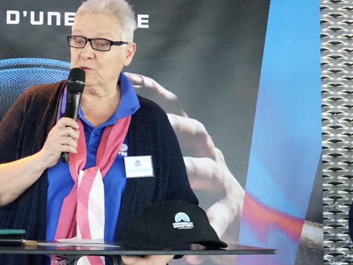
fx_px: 1336
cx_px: 44
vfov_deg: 11.3
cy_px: 100
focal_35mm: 131
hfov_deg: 14.9
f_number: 11
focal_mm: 70
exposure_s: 1/125
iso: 8000
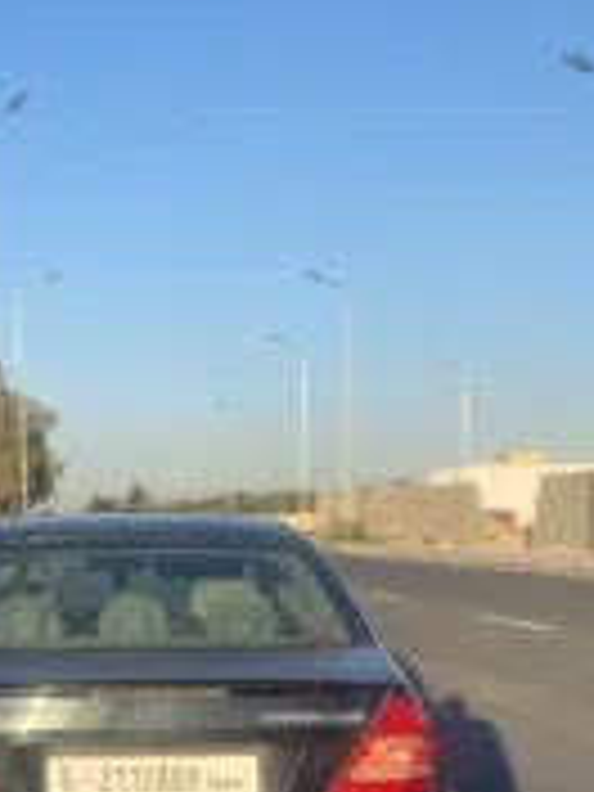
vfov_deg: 31.1
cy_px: 720
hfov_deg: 24.5
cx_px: 126
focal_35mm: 59
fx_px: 1350
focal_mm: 4.25
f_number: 1.8
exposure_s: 1/1608
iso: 32
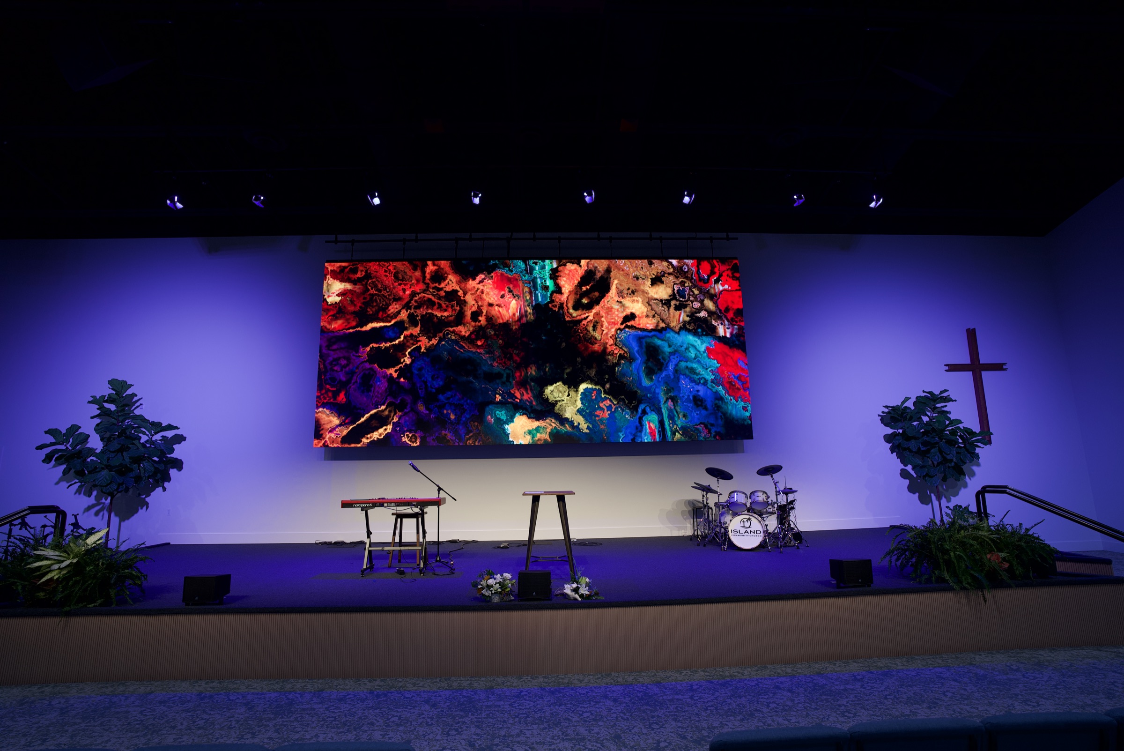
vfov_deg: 73.8
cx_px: 562
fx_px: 500
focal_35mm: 16
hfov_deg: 96.7
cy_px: 376
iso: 500
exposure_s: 1/80
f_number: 3.5
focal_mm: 16
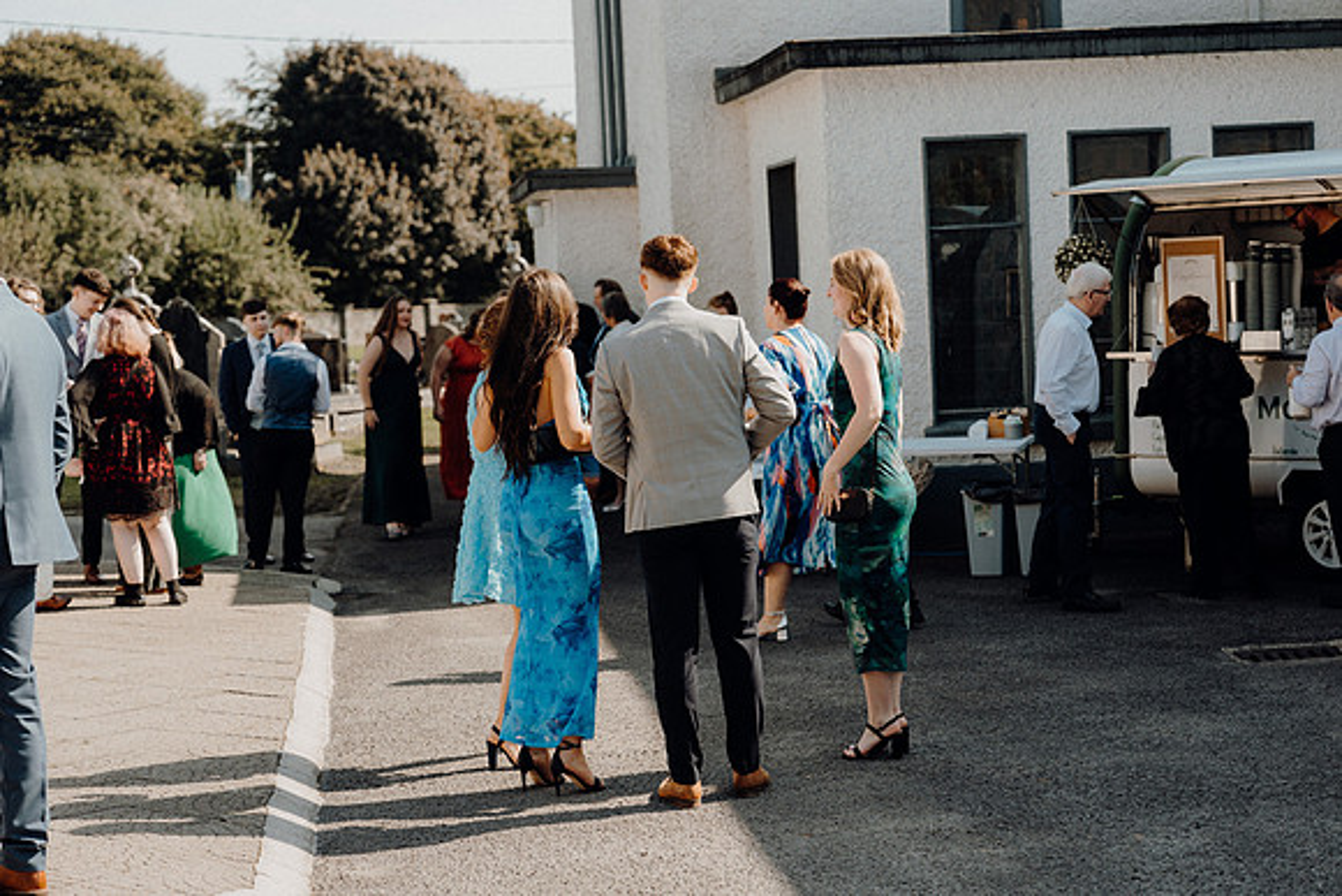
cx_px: 671
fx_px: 2611
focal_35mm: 70
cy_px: 448
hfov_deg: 28.8
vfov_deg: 19.5
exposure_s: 1/640
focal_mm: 70
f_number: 3.5
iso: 125
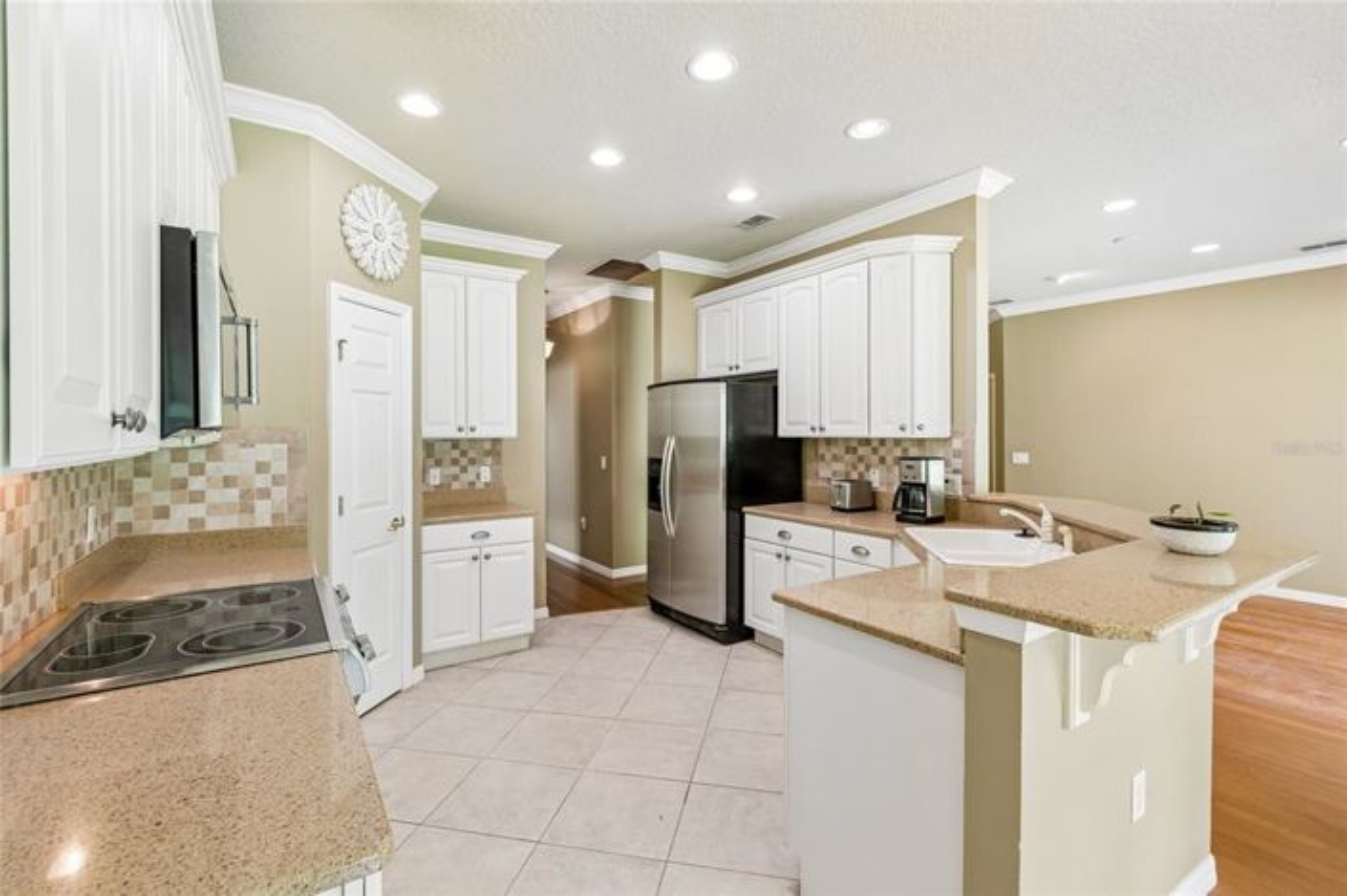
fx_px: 561
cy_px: 448
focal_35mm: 15
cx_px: 674
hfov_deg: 100.4
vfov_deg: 77.2
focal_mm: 10
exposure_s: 1/5
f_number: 7.1
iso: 100
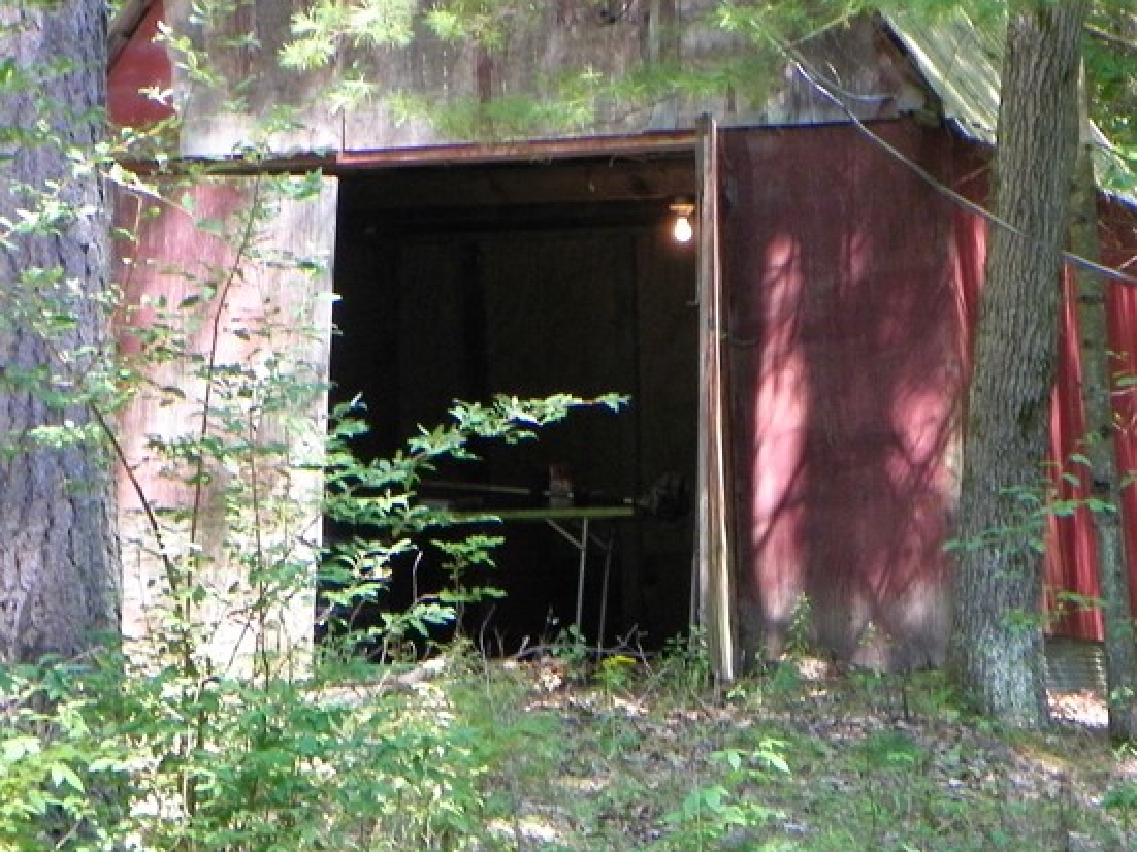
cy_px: 186
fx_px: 7323
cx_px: 559
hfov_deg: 8.9
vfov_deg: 6.7
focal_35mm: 223
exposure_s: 1/60
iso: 125
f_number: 4
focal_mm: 21.3
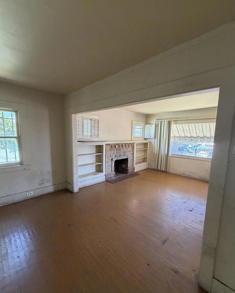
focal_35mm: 15
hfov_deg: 84.0
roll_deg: -0.3
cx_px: 120
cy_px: 155
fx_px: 130
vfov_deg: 96.7
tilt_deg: -7.9
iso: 320
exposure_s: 1/96
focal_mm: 2.22
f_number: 2.2
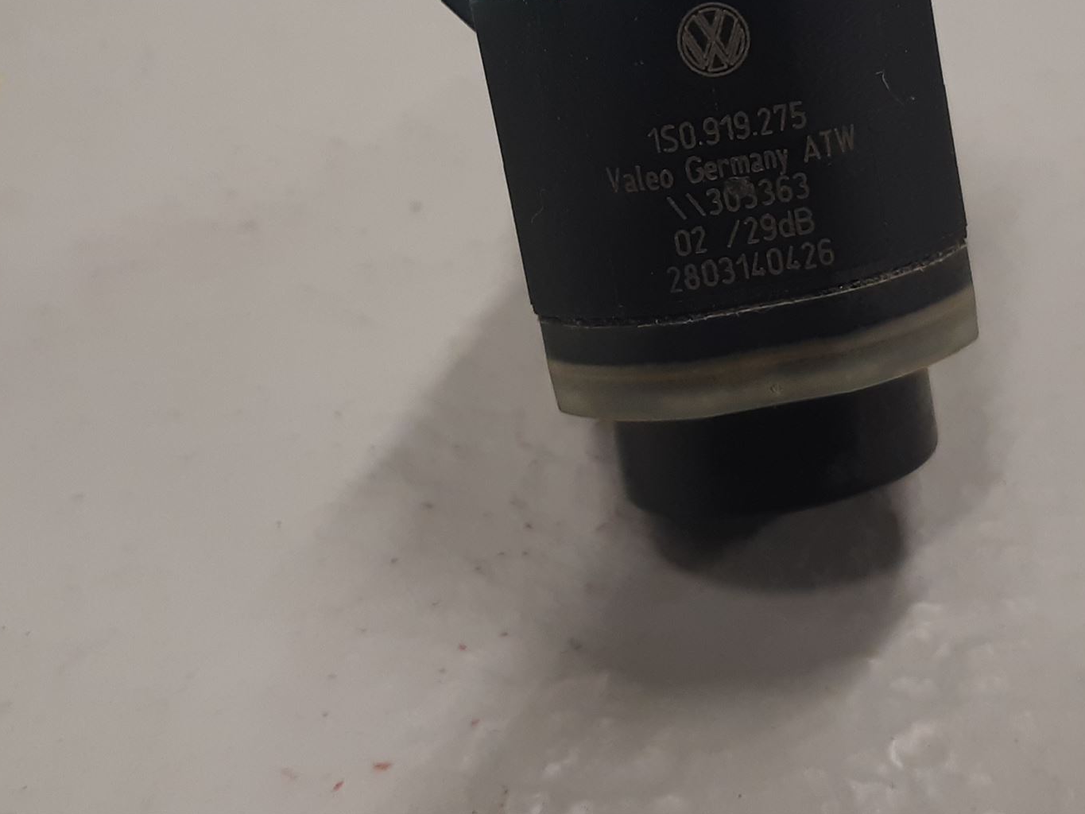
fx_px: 1223
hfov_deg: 47.6
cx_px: 650
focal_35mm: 39
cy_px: 206
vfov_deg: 36.0
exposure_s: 1/50
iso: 100
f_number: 1.7
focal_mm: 3.93
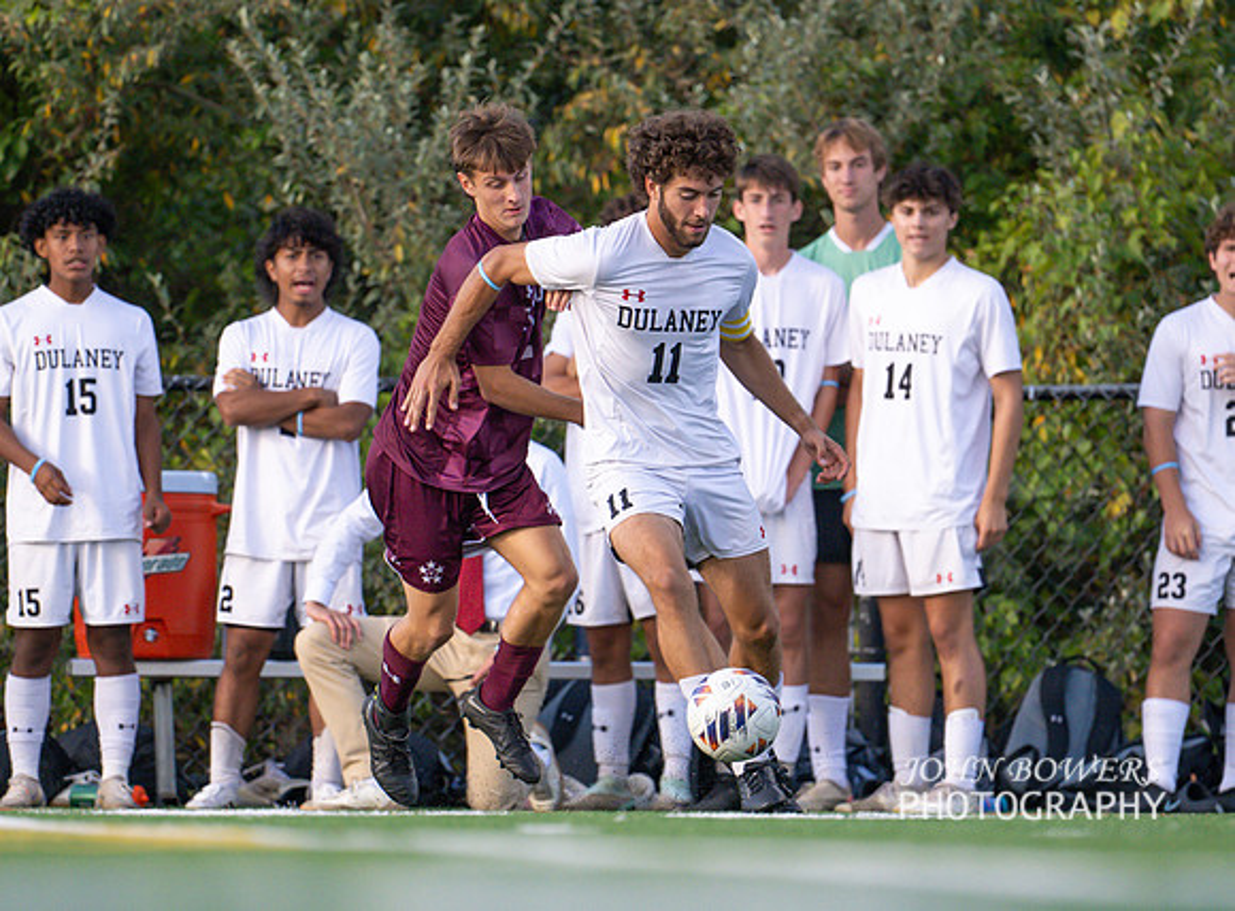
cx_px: 577
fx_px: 23222
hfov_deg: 3.0
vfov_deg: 2.2
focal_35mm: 655
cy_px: 532
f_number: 4.5
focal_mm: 400
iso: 1400
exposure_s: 1/2500
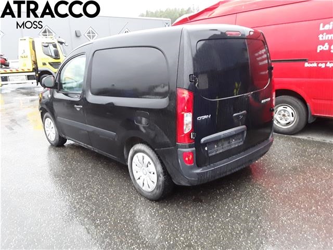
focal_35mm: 28
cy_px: 125
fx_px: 269
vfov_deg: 49.7
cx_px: 166
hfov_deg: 63.4
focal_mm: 2.91
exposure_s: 1/50
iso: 160
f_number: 1.9
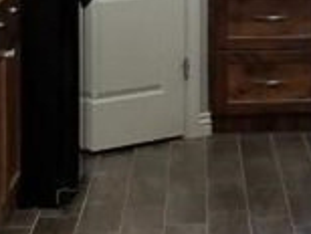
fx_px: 972
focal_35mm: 108
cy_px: -81
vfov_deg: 13.2
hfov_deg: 16.6
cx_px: 460
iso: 125
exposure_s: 1/30
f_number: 1.7
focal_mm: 4.2
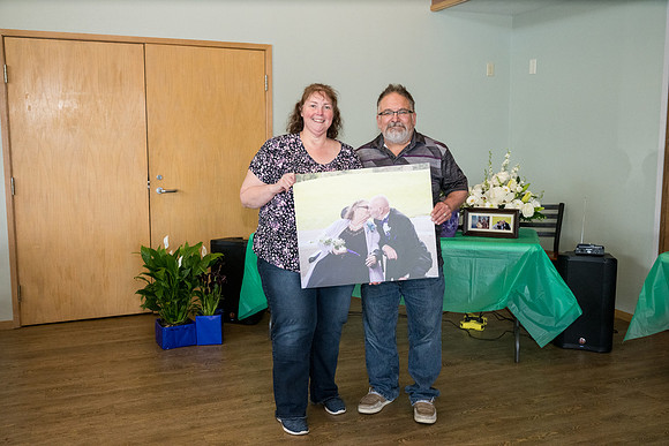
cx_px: 334
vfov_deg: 37.9
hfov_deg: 54.4
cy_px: 223
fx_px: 651
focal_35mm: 35
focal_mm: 35
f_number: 6.3
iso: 3200
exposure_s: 1/250
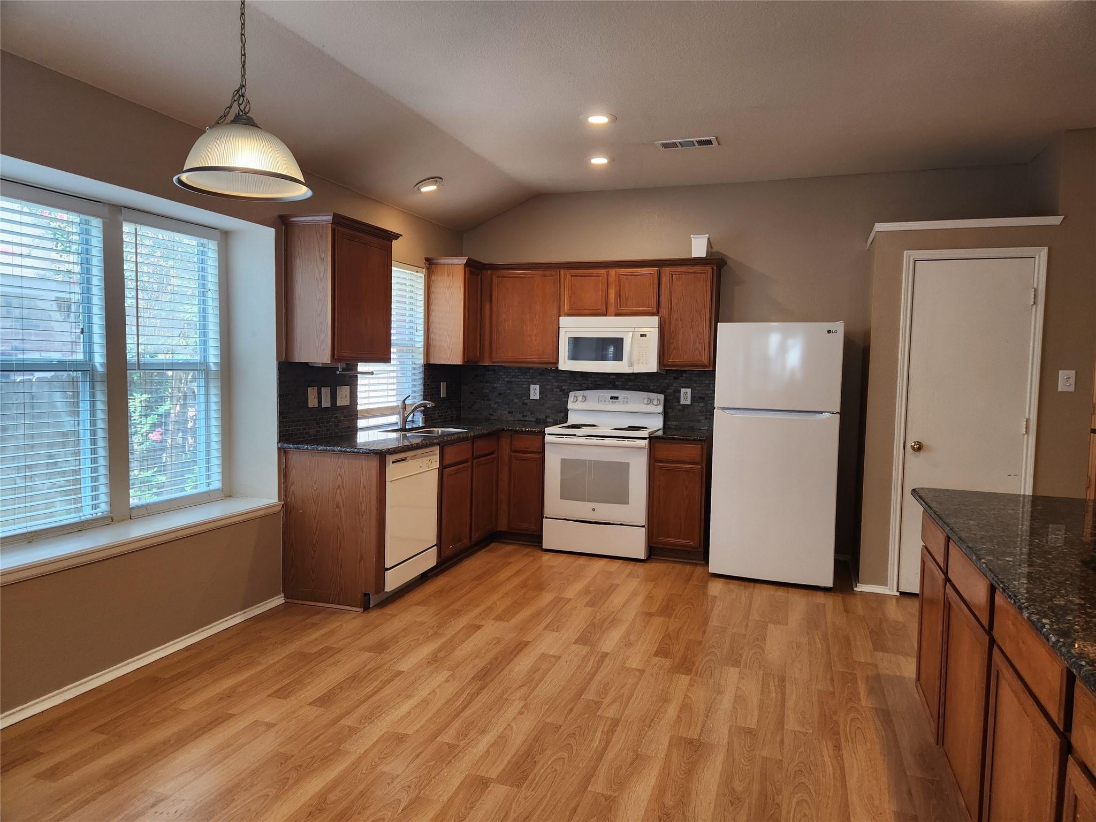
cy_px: 411
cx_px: 548
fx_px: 728
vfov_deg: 58.9
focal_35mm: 23
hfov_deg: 73.9
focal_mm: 5.4
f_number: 1.8
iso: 160
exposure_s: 1/120
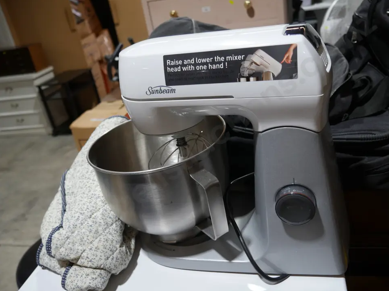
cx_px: 206
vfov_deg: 44.2
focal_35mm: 32
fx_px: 360
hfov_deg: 56.8
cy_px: 144
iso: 200
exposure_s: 1/100
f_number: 3.6
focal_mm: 15
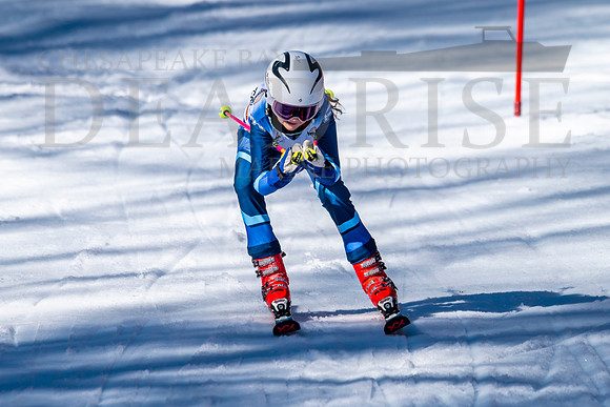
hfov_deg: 2.8
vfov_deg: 1.9
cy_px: 155
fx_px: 12547
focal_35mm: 740
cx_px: 335
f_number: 8
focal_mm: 560
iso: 200
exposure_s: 1/2000
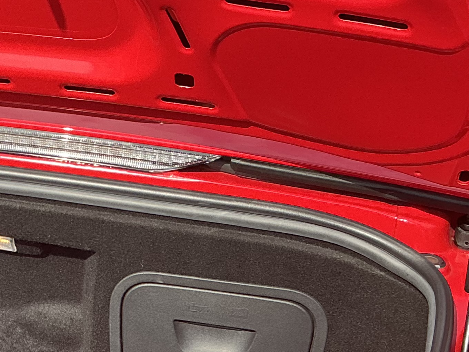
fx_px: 1125
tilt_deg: -24.3
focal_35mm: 83
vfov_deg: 17.7
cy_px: 245
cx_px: -66
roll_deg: -0.1
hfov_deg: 22.1
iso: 25
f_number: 1.8
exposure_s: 1/627
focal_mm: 3
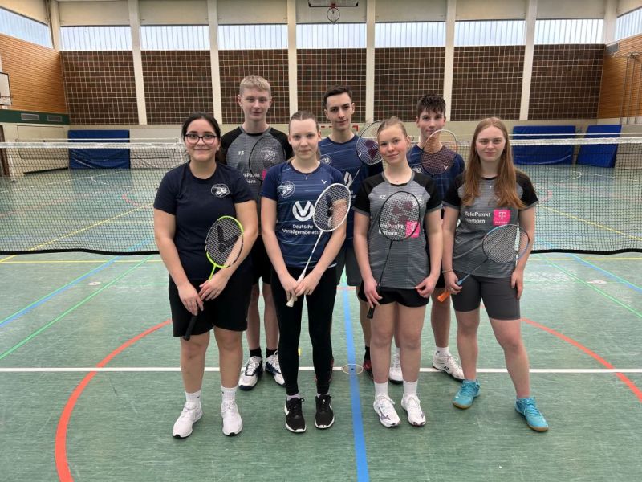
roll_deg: +1.0
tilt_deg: -12.4
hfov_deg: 67.3
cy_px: 241
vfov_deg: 53.1
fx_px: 482
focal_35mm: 26
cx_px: 321
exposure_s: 1/50
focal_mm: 5.7
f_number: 1.5
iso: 100
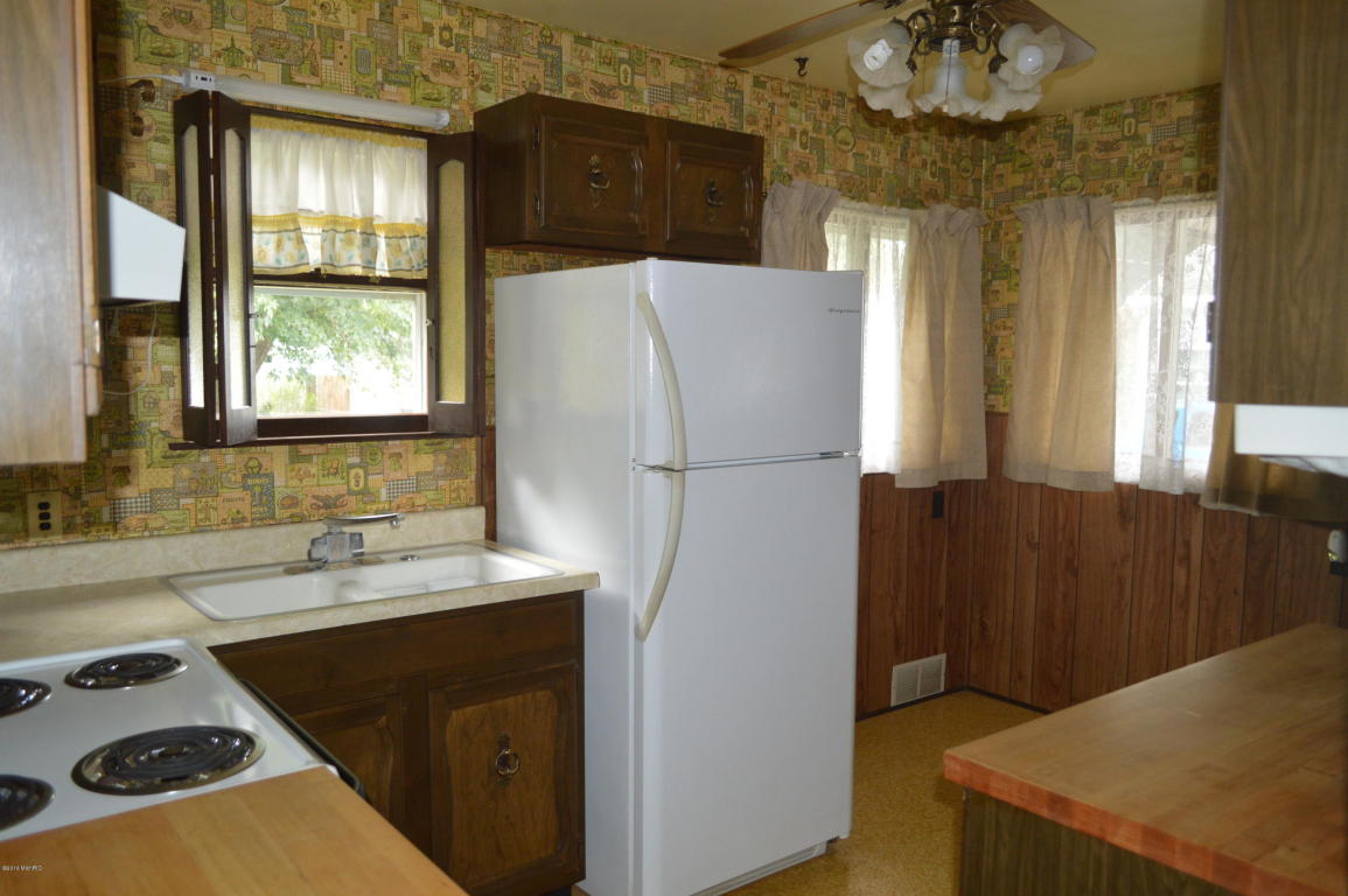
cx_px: 674
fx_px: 1010
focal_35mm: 27
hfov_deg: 67.4
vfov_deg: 47.9
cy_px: 448
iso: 640
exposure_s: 1/60
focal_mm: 18
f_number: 3.5
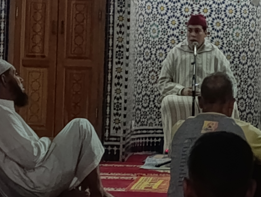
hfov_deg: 11.0
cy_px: 22
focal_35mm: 179
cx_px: 179
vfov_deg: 8.3
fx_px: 1352
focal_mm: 6.14
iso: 3200
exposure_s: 1/25
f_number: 1.6
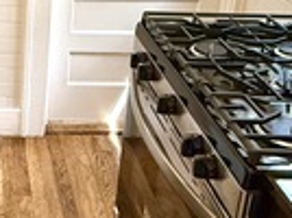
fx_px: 564
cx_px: -13
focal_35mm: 67
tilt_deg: -18.0
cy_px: -9
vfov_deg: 21.0
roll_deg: -1.1
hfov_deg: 27.1
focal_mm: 2.22
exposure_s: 1/120
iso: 320
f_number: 2.2
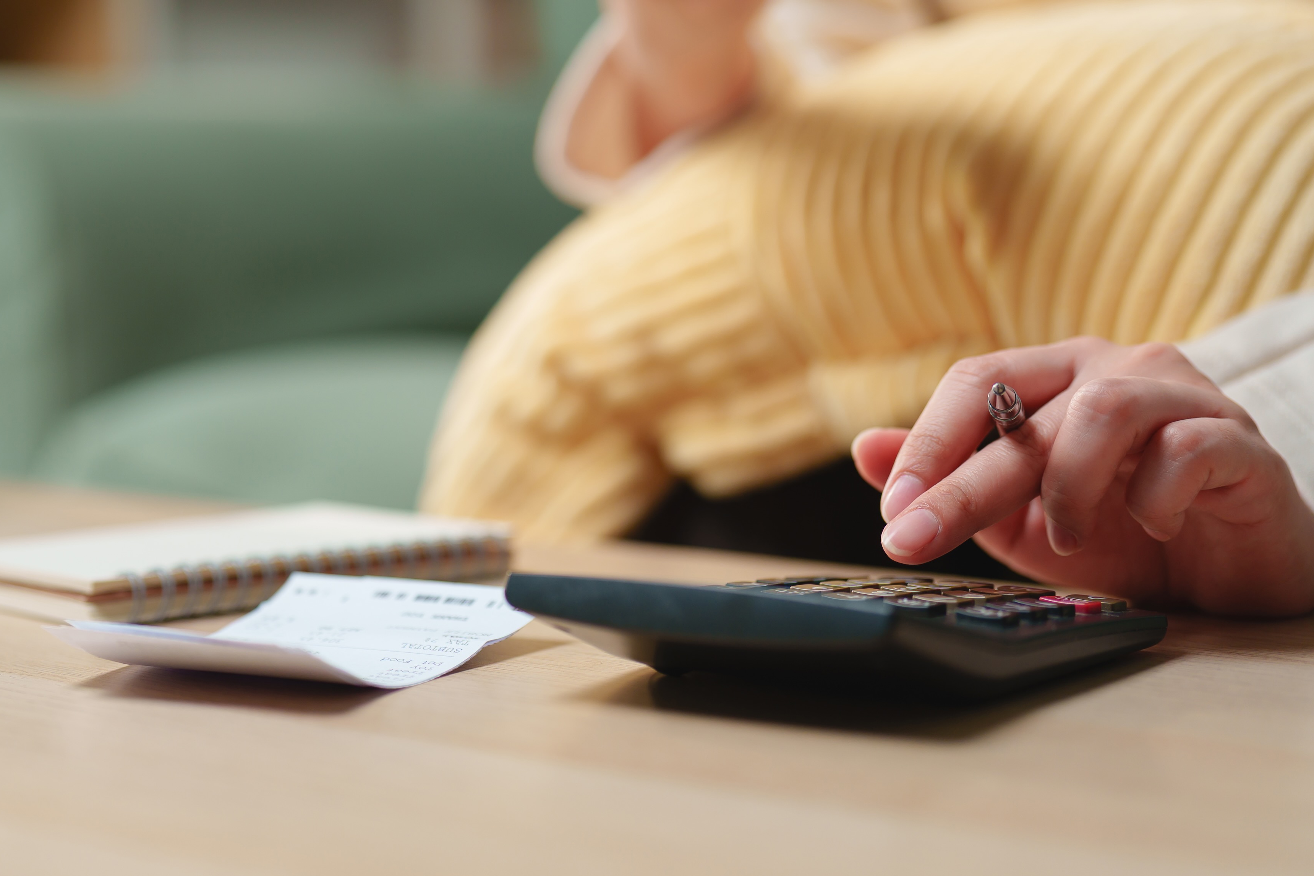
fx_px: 2883
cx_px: 336
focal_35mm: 79
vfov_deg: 17.2
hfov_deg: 25.4
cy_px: 197
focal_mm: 50
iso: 100
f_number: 1.8
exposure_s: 1/250
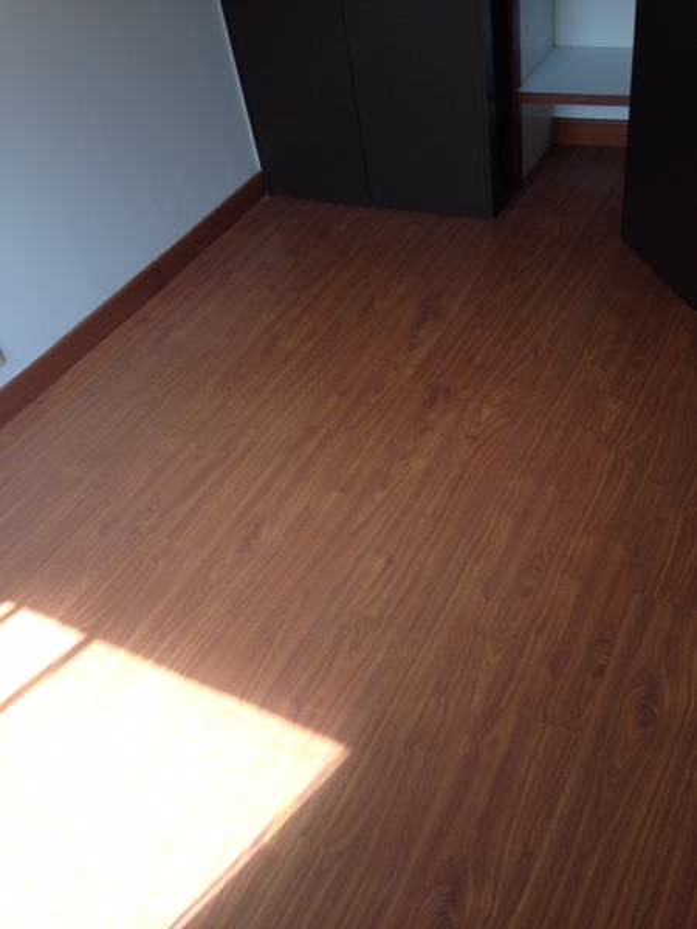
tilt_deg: -41.4
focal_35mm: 33
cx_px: 348
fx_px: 886
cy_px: 464
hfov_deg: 42.9
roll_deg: +13.8
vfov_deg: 55.4
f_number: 2.4
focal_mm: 4.12
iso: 50
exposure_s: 1/120
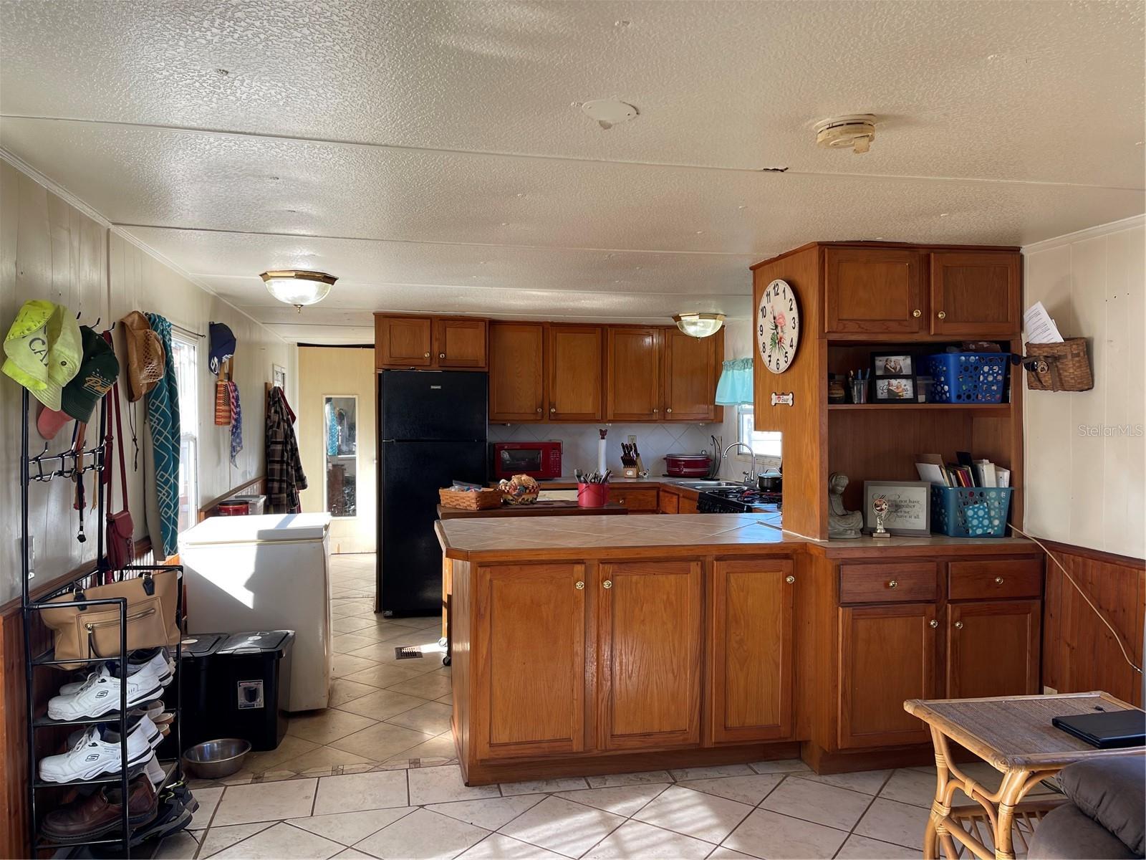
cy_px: 430
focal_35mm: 25
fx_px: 828
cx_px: 573
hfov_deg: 69.4
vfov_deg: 54.9
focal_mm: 5.1
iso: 40
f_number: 1.6
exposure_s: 1/121
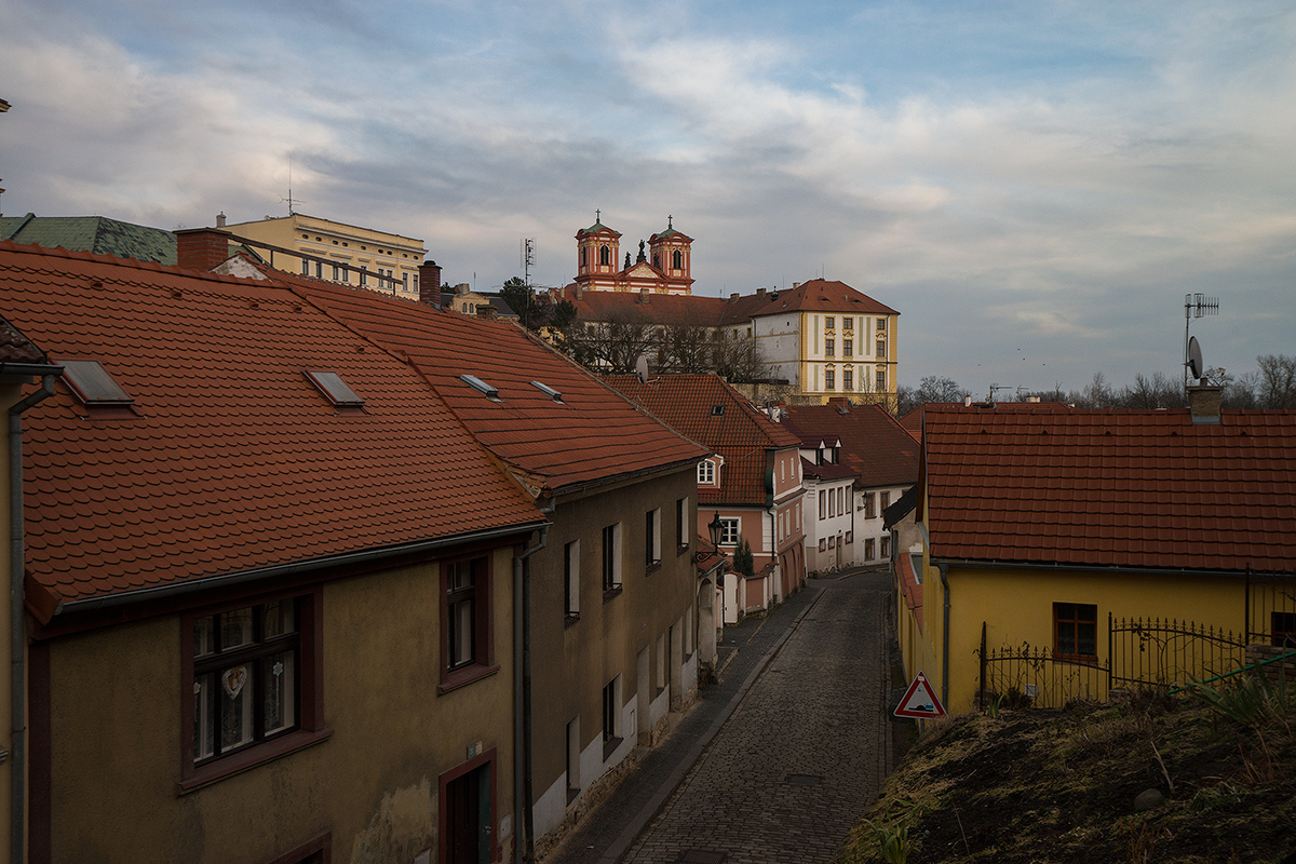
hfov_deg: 54.4
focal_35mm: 35
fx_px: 1260
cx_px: 648
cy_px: 432
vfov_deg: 37.9
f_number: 13
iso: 250
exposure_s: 1/40
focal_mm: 35
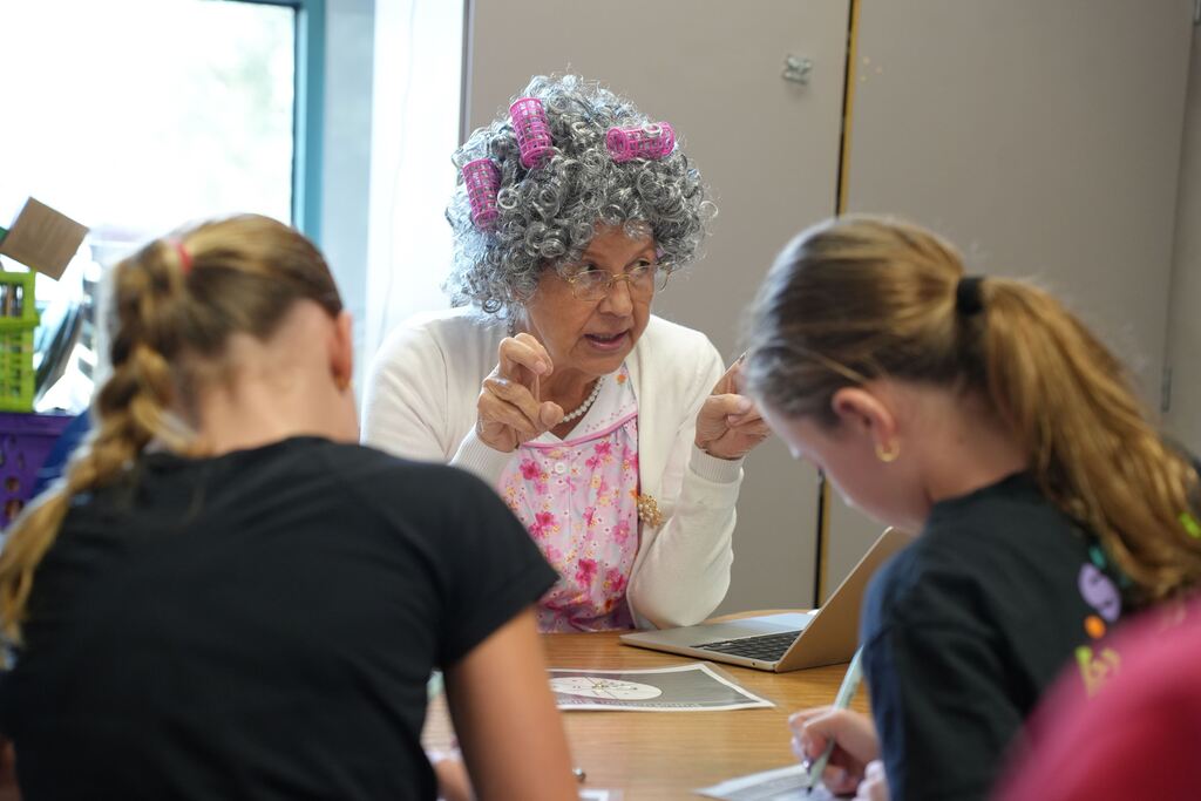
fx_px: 2502
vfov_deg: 18.2
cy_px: 400
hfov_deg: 27.0
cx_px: 600
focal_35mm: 75
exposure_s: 1/160
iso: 2000
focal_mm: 75
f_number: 4
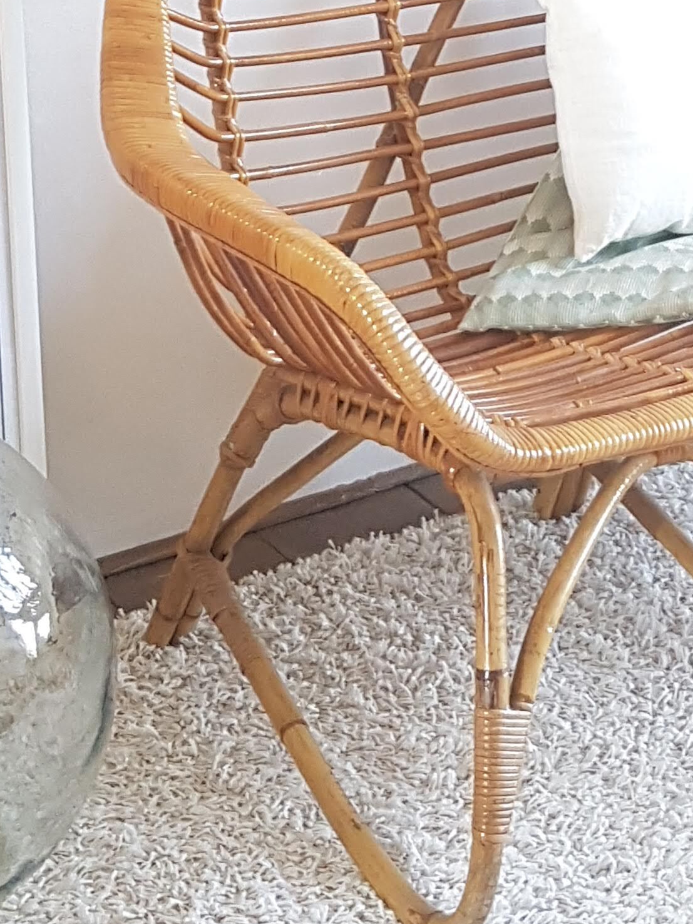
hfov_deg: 20.6
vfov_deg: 25.2
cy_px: -128
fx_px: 1896
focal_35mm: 71
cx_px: 471
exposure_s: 1/50
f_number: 1.7
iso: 160
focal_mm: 4.2
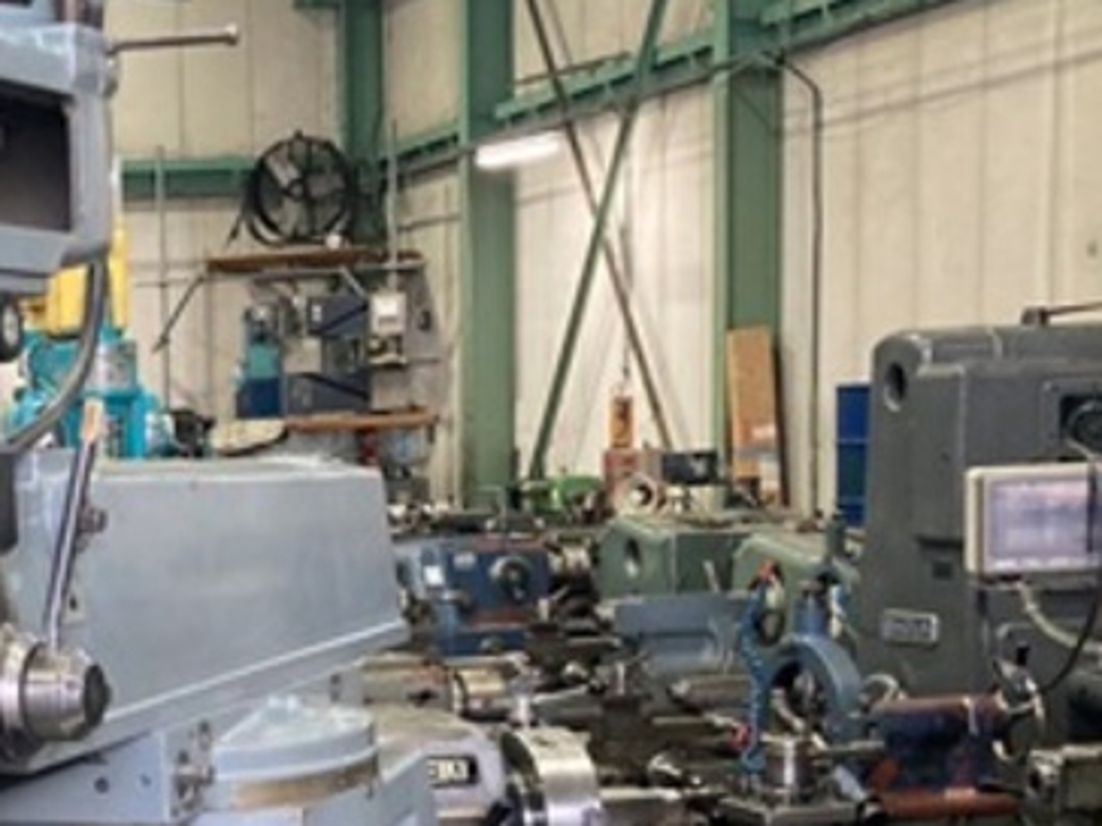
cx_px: -24
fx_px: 2451
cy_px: 817
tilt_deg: -7.2
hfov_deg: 24.1
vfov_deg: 18.7
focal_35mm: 77
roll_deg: +1.6
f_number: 1.8
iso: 125
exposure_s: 1/60
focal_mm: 3.99
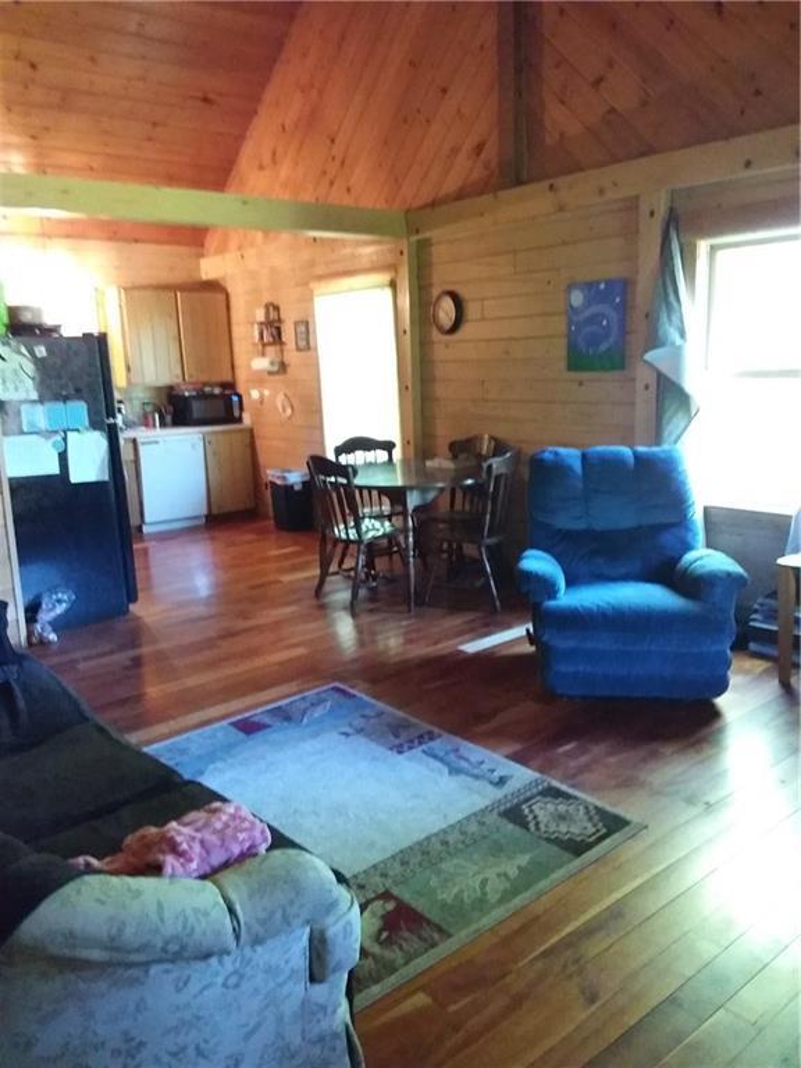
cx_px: 400
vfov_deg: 65.3
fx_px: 833
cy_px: 534
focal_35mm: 27
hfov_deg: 51.4
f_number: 1.9
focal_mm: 2.91
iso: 320
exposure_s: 1/17
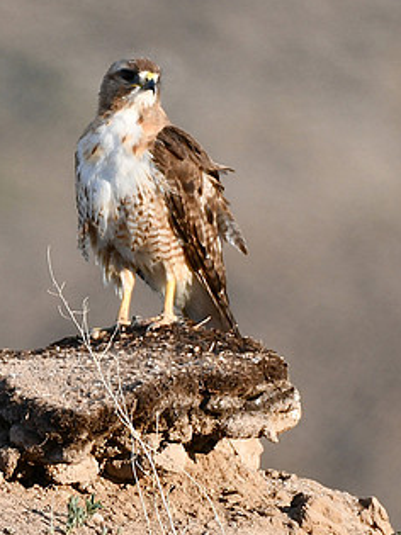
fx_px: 20541
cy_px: 227
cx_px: 216
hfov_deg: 1.1
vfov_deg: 1.5
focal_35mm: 1329
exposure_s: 1/500
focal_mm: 500
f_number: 5.6
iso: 200
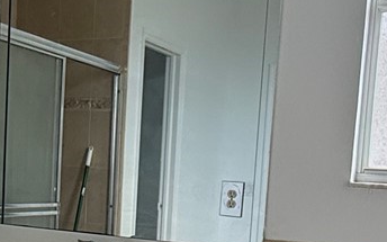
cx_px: 100
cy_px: 248
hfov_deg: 29.3
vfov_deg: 18.3
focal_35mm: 69
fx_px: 728
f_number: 2.2
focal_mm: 2.22
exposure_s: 1/99
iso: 100
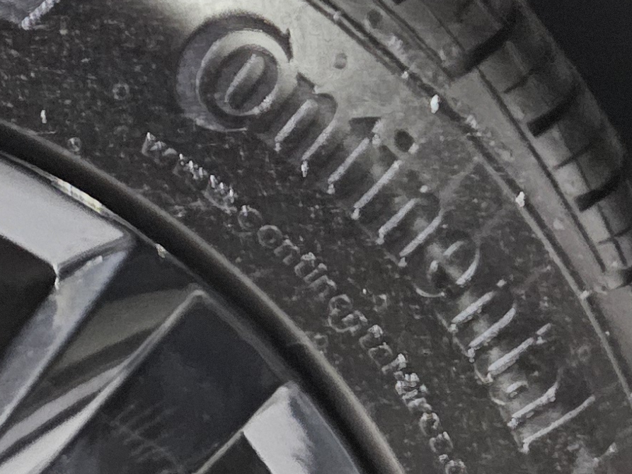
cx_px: -326
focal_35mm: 103
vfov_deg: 14.0
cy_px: 555
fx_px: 1881
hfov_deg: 17.2
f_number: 1.8
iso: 1600
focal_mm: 5.4
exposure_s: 1/15
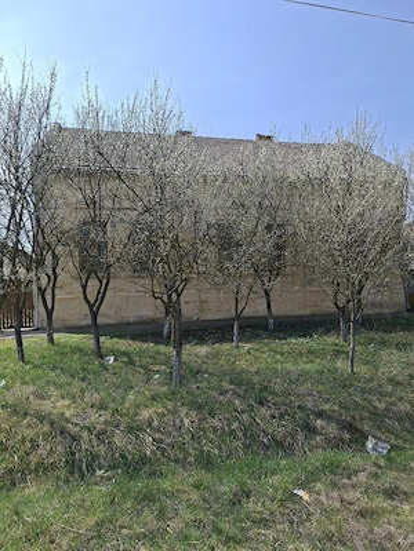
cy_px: 276
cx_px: 207
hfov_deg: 58.9
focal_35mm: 23
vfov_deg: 73.9
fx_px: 367
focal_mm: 5.54
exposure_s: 1/3333
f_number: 1.8
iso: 50
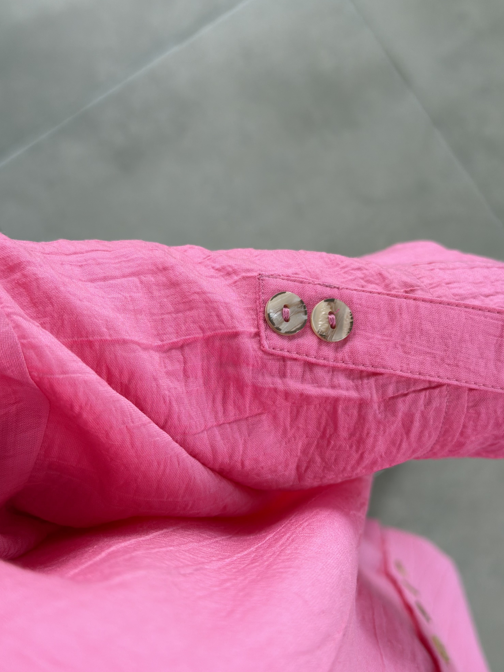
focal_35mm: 49
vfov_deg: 38.9
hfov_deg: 29.7
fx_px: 951
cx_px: 249
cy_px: 335
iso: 64
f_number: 1.78
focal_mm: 6.76
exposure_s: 1/269
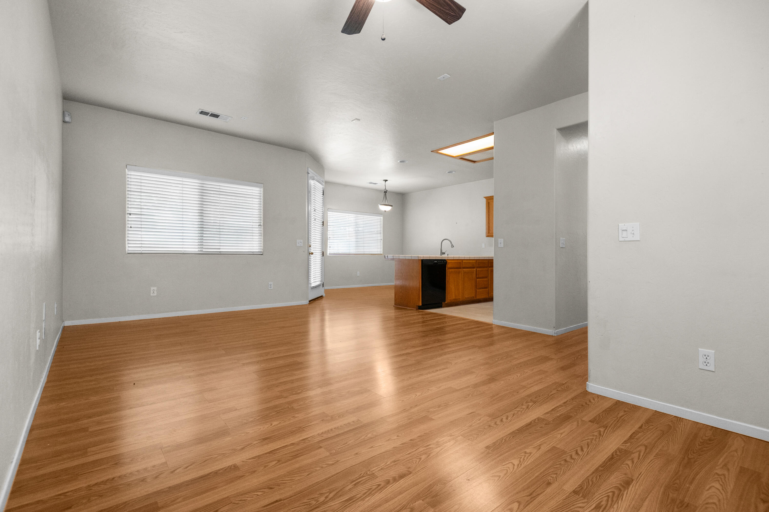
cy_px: 256
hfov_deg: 96.8
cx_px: 384
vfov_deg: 73.7
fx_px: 342
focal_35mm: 16
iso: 1600
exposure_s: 1/125
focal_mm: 16
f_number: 4
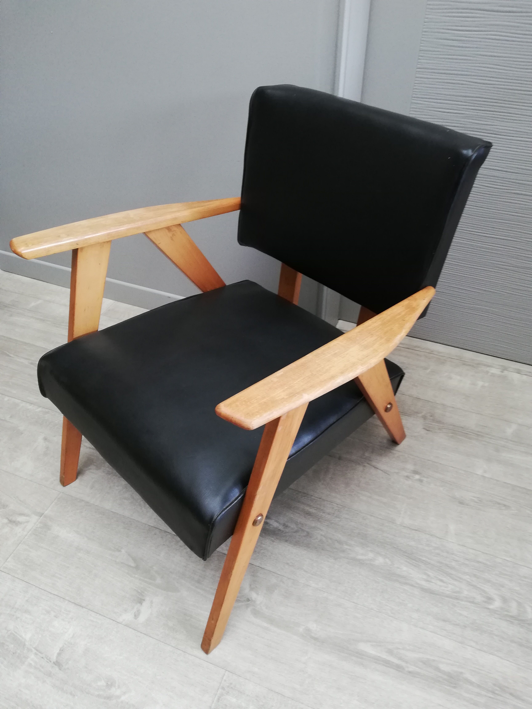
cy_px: 354
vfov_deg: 67.3
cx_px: 266
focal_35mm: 26
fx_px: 533
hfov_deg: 53.1
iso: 250
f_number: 2.2
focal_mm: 3.81
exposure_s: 1/33.3
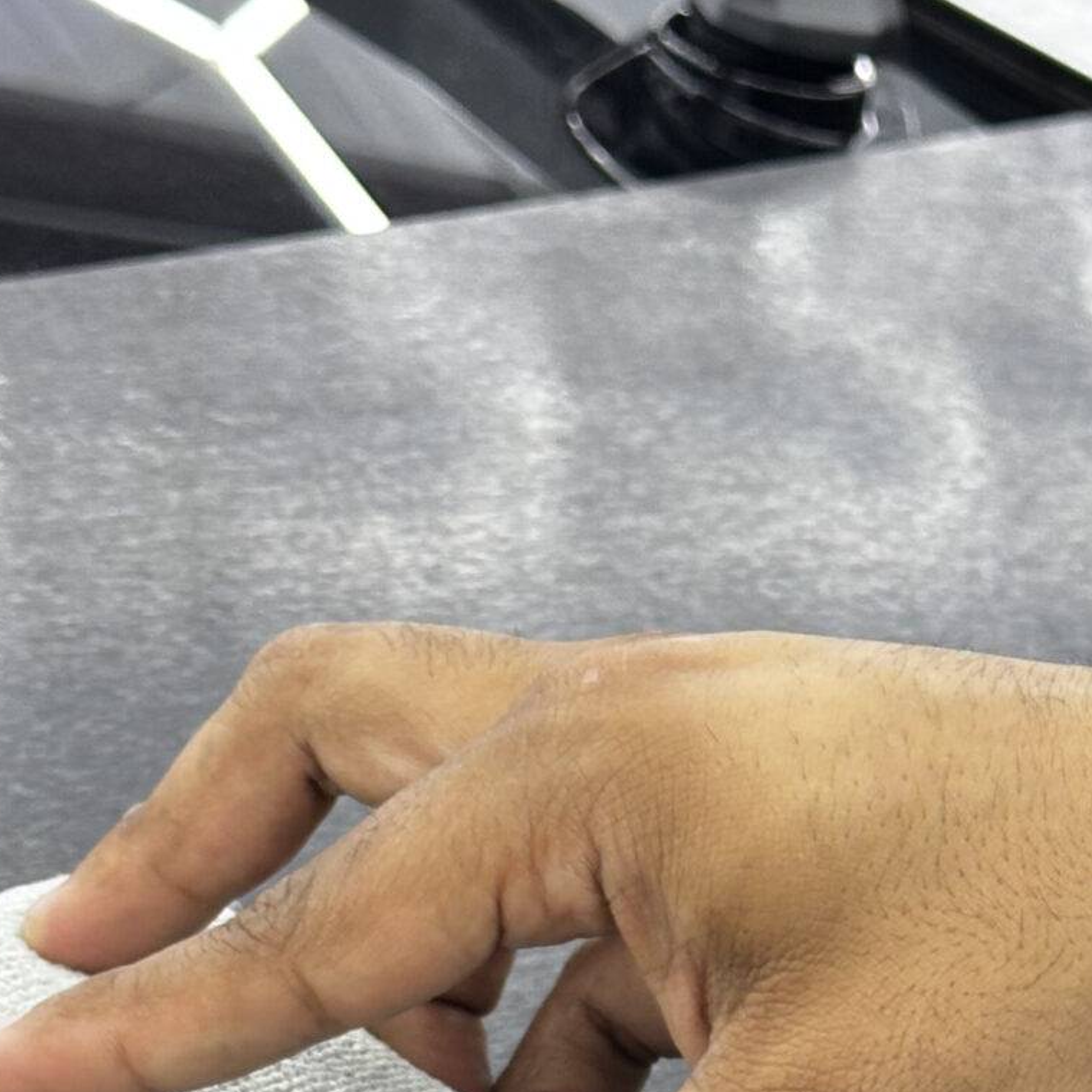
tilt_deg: -20.0
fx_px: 5104
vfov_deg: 11.8
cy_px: 1514
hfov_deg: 12.2
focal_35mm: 143
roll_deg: -2.9
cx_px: 829
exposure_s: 1/60
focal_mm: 6.86
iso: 100
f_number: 1.78
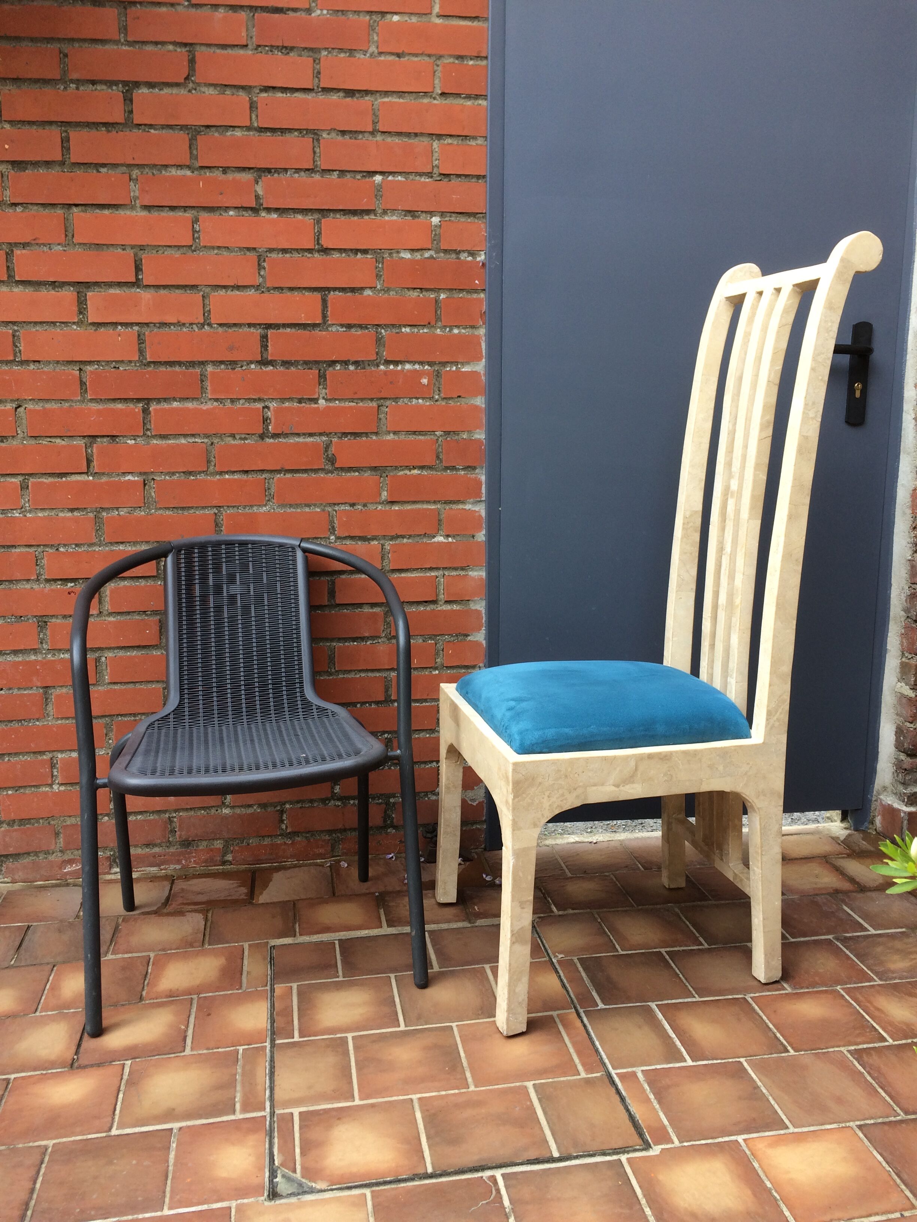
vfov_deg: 61.7
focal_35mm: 29
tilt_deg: -14.0
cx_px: 458
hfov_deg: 48.2
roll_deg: +0.1
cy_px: 611
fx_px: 1024
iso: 32
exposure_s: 1/137
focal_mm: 4.15
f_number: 2.2
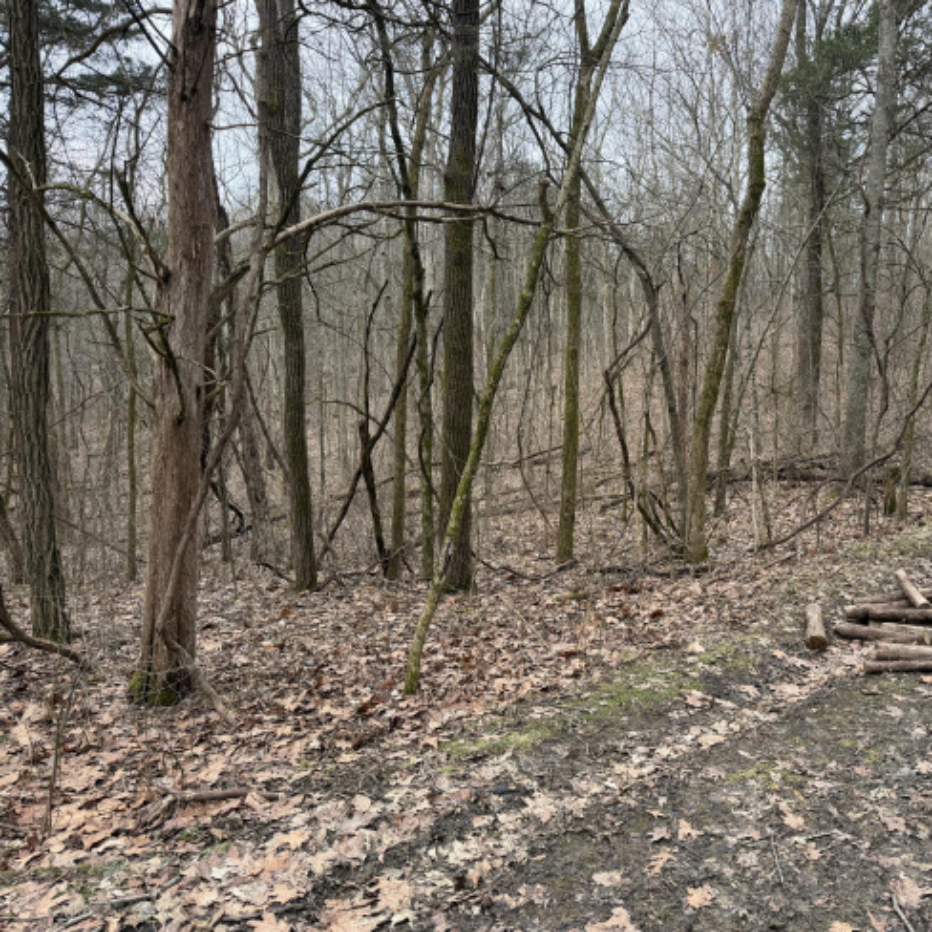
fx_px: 883
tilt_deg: -8.2
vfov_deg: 55.6
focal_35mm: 29
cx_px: 625
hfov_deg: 54.4
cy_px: 456
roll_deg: -2.1
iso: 80
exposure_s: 1/155
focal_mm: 6.76
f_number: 1.78
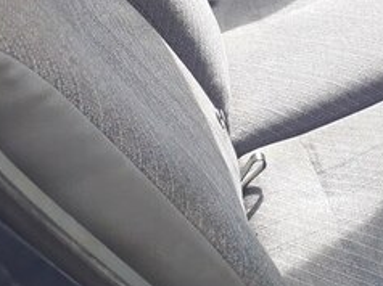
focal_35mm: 75
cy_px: -78
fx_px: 829
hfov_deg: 24.0
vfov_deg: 18.4
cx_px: 443
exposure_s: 1/134
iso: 40
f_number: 1.9
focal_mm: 3.6
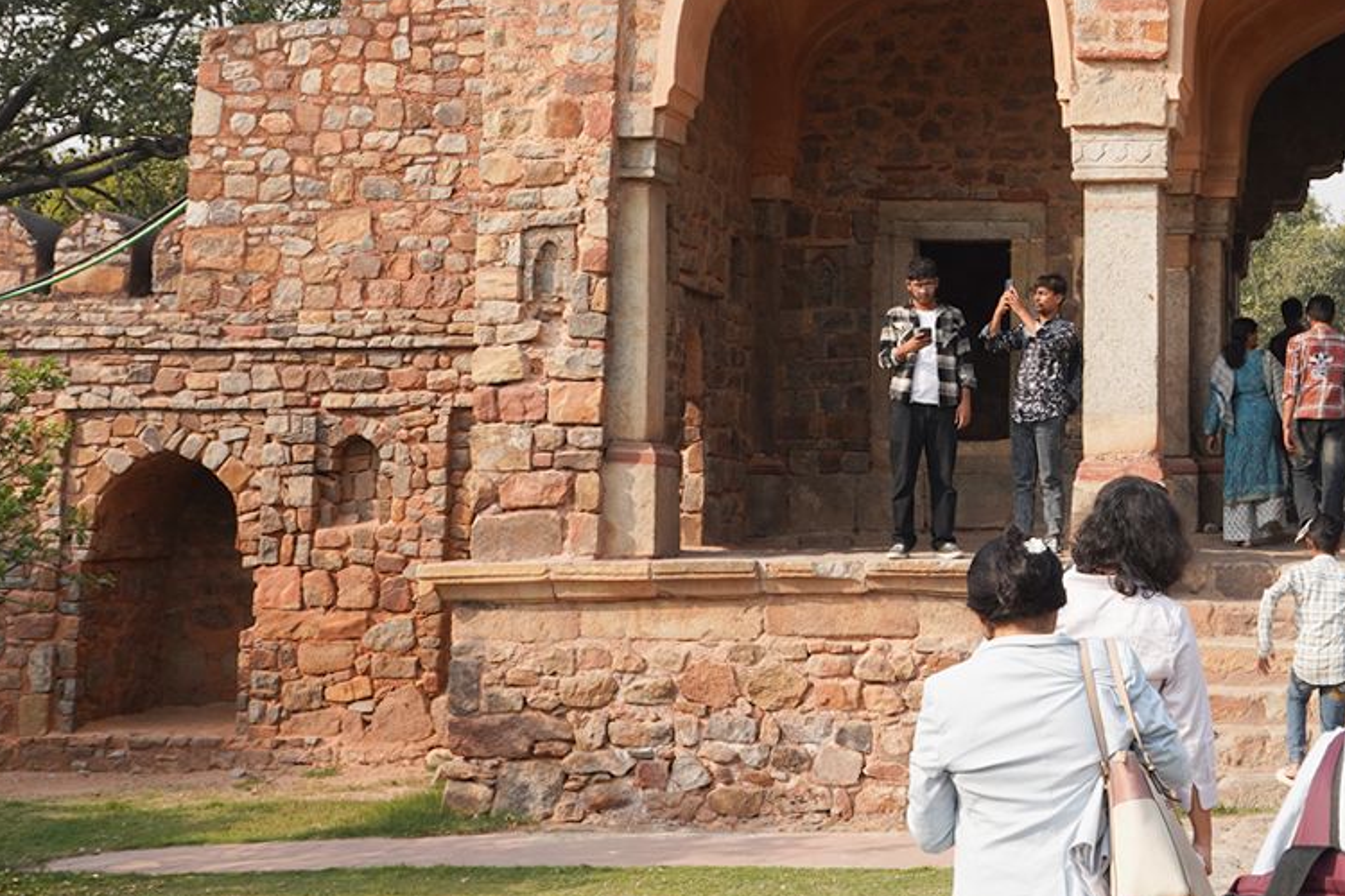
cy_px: 197
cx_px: 1297
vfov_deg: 21.0
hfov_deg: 29.6
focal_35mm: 64
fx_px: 2391
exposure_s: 1/100
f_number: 10
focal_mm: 24
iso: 100
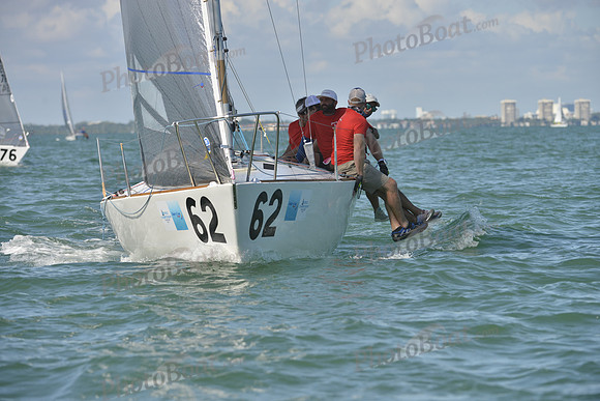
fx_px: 3334
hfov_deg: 10.3
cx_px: 300
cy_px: 200
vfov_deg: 6.9
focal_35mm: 200
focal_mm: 200
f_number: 6.3
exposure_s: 1/1000
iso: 200
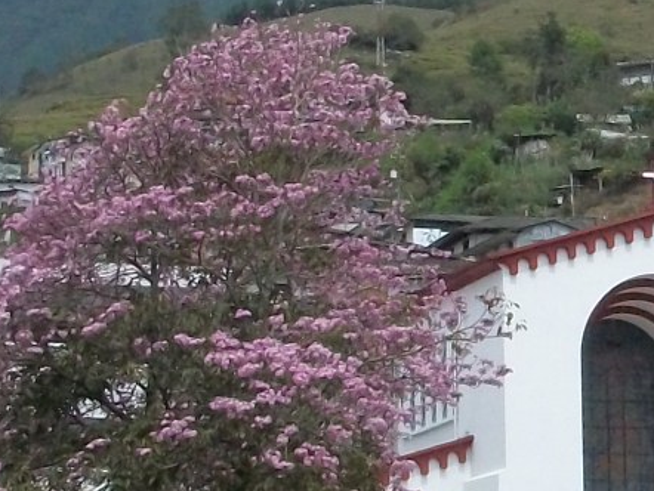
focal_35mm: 162
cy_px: 183
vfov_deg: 9.2
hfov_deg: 11.7
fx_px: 3062
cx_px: 987
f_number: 8.8
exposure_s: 1/500
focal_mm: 6.3
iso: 200
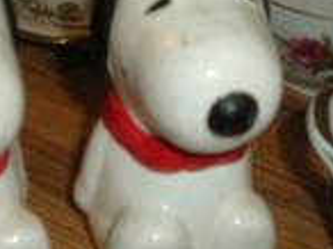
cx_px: 121
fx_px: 855
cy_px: 103
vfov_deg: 16.5
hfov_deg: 22.0
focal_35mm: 89
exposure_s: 1/30
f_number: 2.8
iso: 64
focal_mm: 7.9
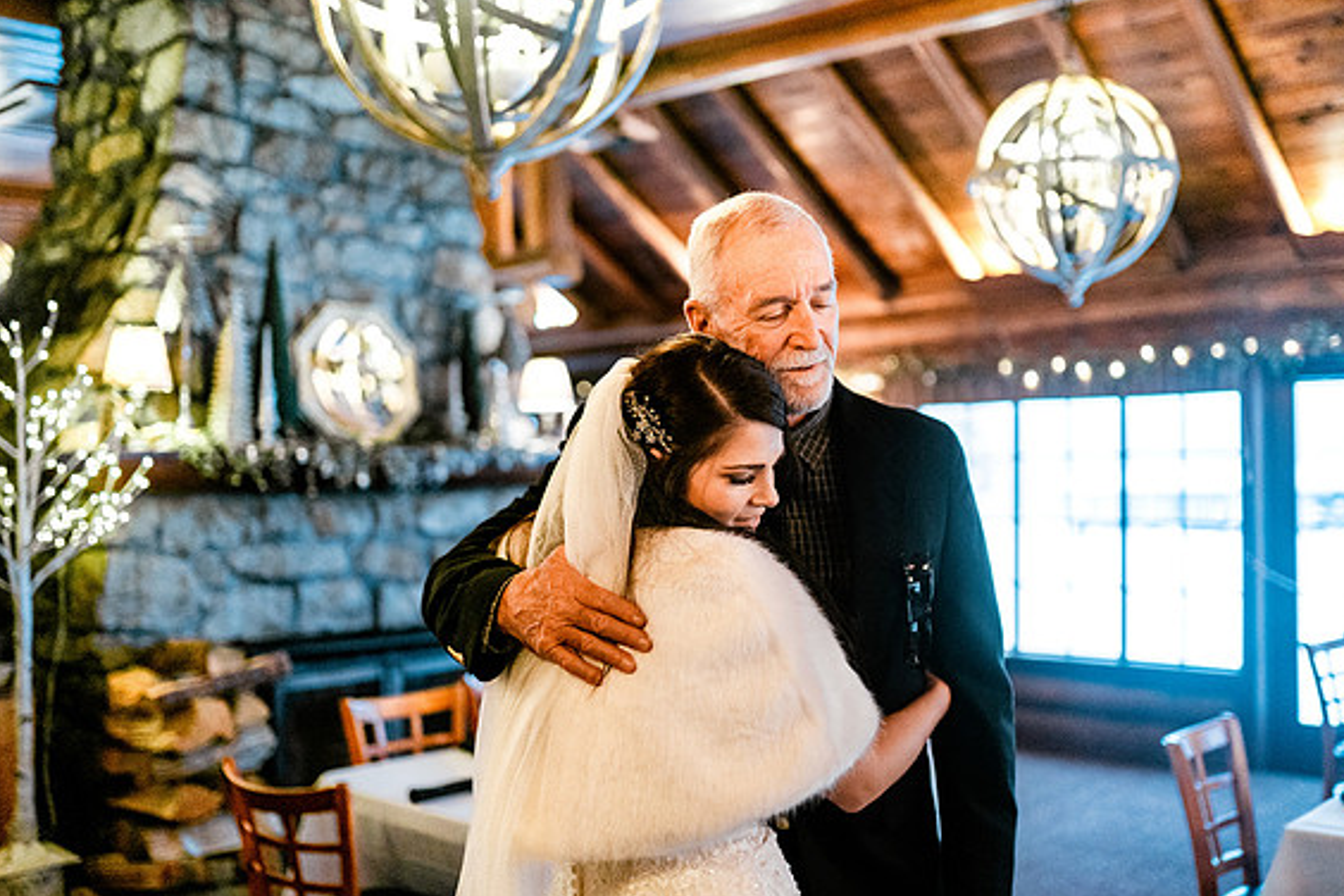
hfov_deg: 53.1
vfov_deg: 36.9
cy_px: 444
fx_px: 1344
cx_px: 679
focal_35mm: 36
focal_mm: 35
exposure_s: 1/640
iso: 1250
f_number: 1.6
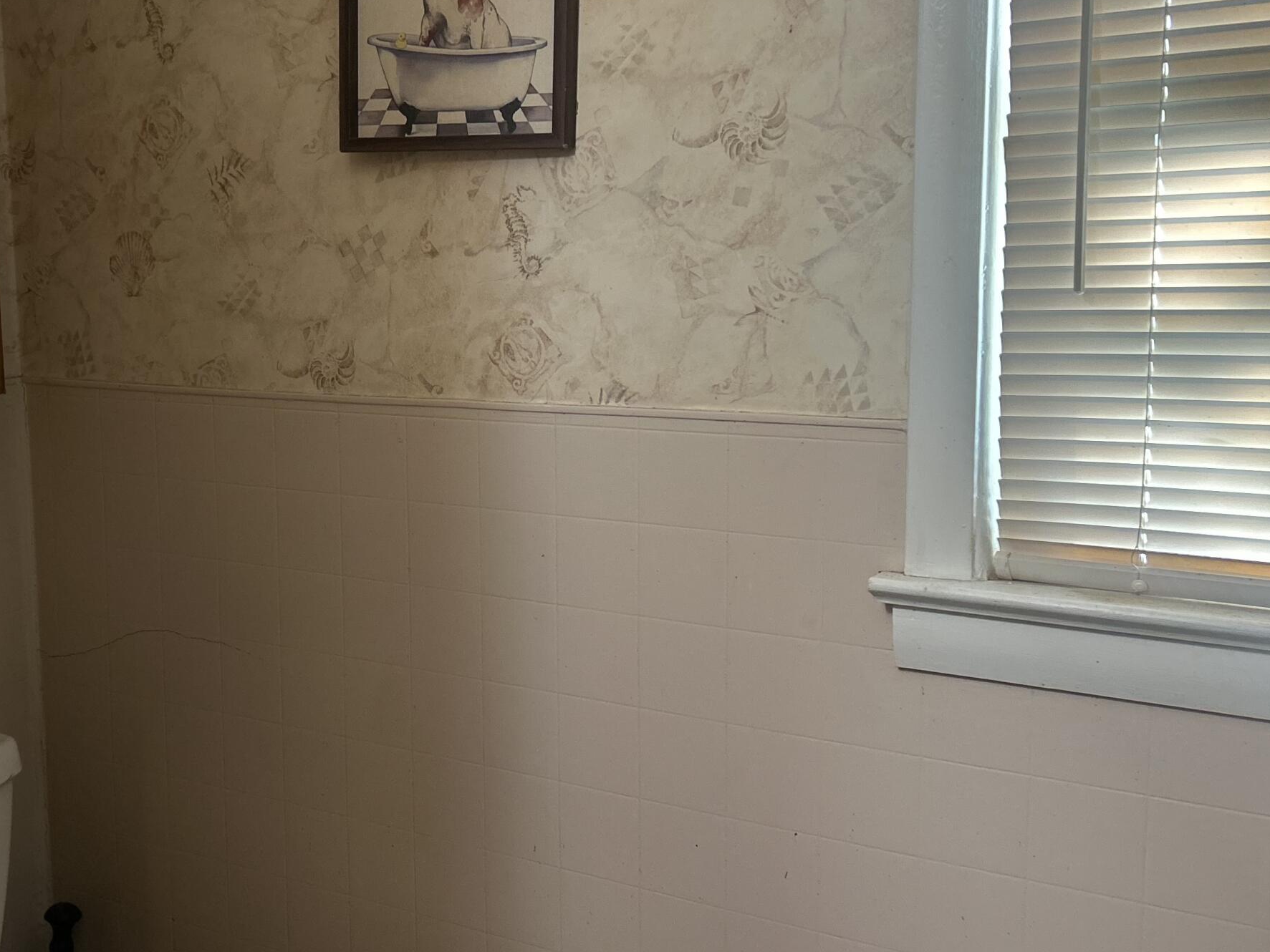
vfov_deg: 32.9
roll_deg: +1.4
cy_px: 464
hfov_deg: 42.3
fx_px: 1614
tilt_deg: -8.2
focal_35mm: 44
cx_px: 417
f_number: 1.5
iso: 125
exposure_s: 1/60
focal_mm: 5.7
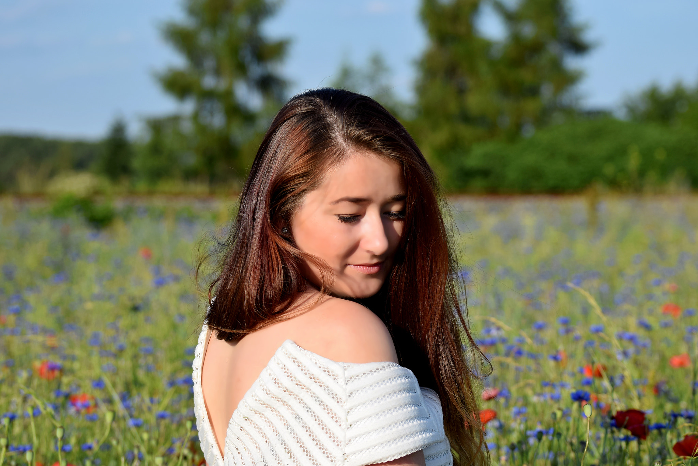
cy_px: 233
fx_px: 2036
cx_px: 349
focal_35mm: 105
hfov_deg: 19.4
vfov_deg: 13.1
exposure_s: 1/800
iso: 100
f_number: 5
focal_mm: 70
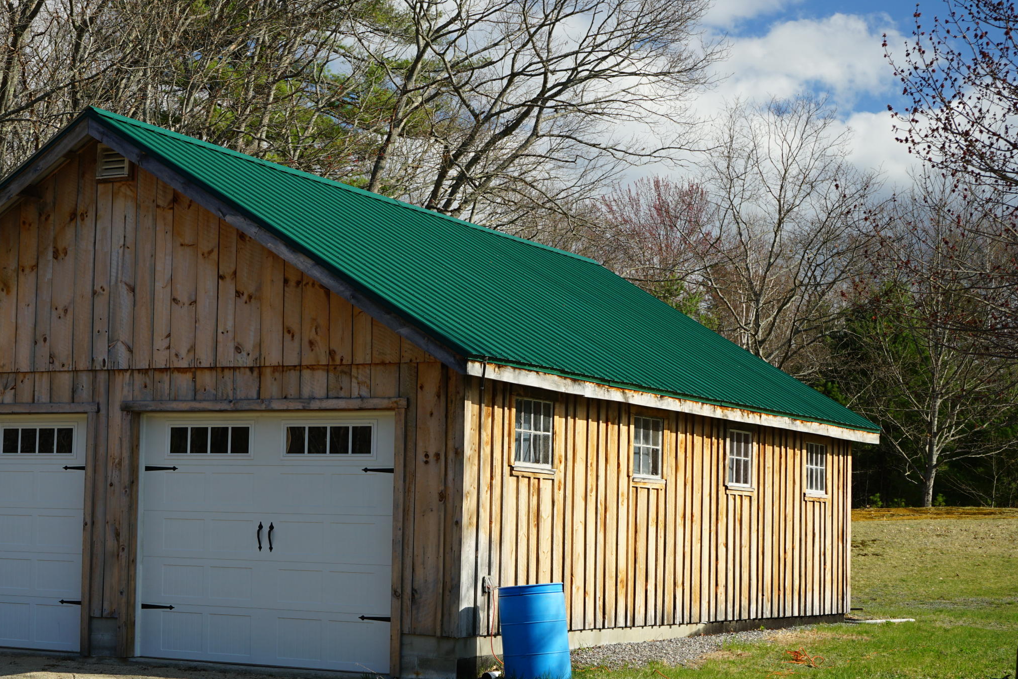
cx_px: 292
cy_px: 395
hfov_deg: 29.3
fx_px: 1923
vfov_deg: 20.0
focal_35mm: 68
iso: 100
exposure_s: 1/100
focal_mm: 46
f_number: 8
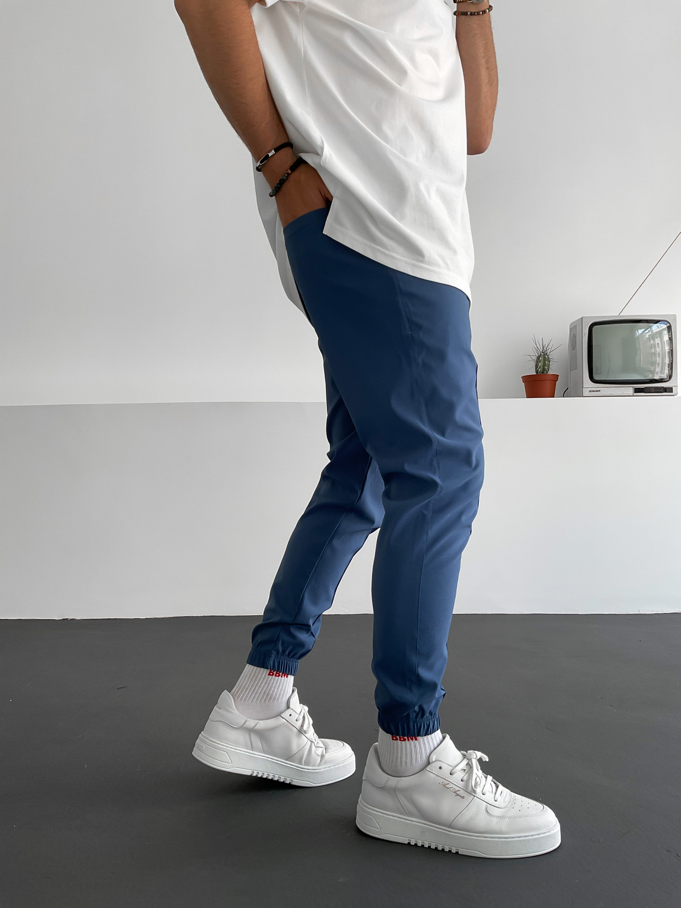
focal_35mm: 29
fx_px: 761
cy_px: 454
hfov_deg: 48.2
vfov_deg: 61.7
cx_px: 340
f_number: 1.8
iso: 25
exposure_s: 1/120
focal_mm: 3
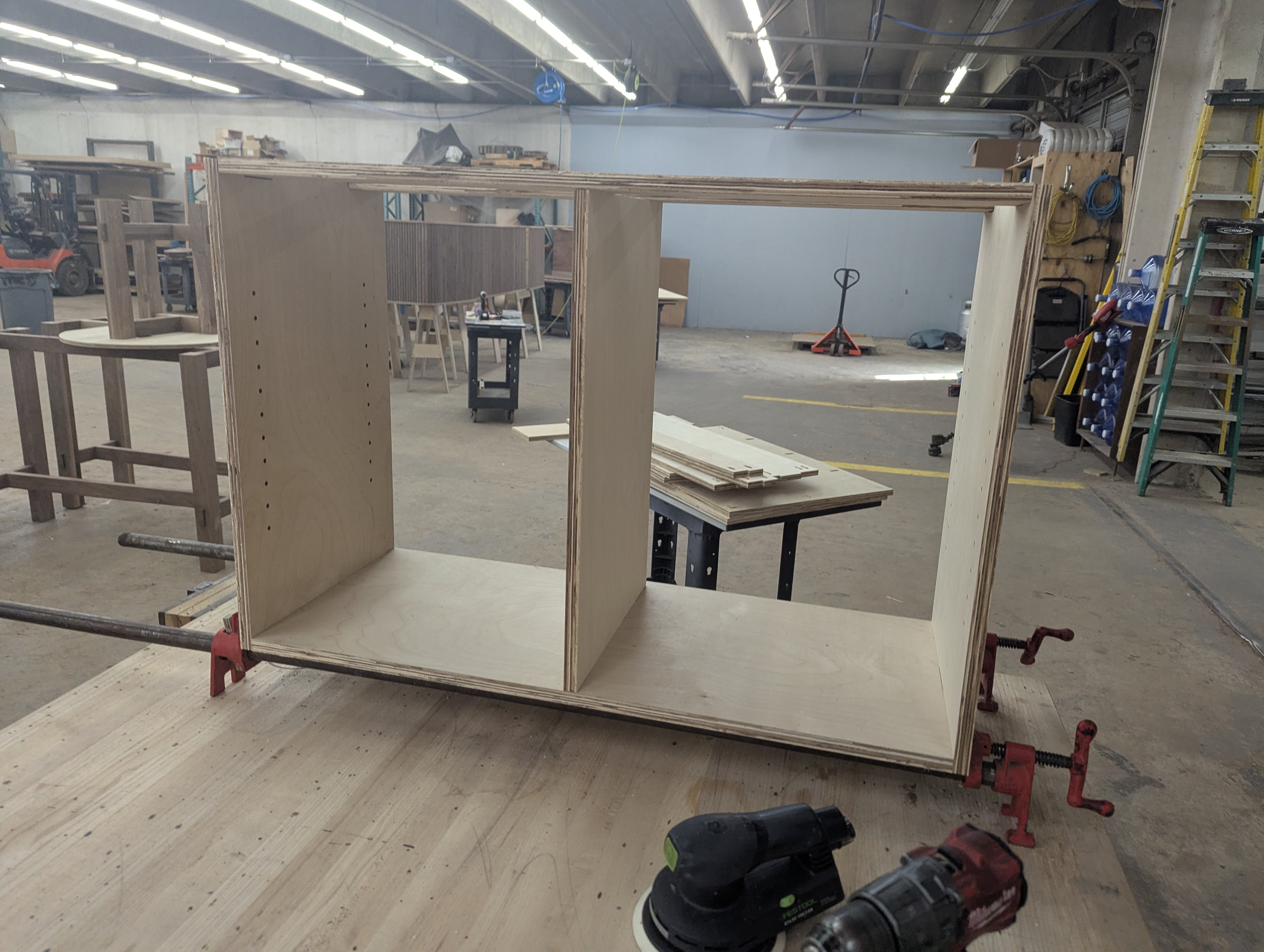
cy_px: 476
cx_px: 632
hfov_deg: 71.5
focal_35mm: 24
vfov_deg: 56.9
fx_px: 878
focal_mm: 6.81
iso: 158
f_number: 1.85
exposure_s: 1/128
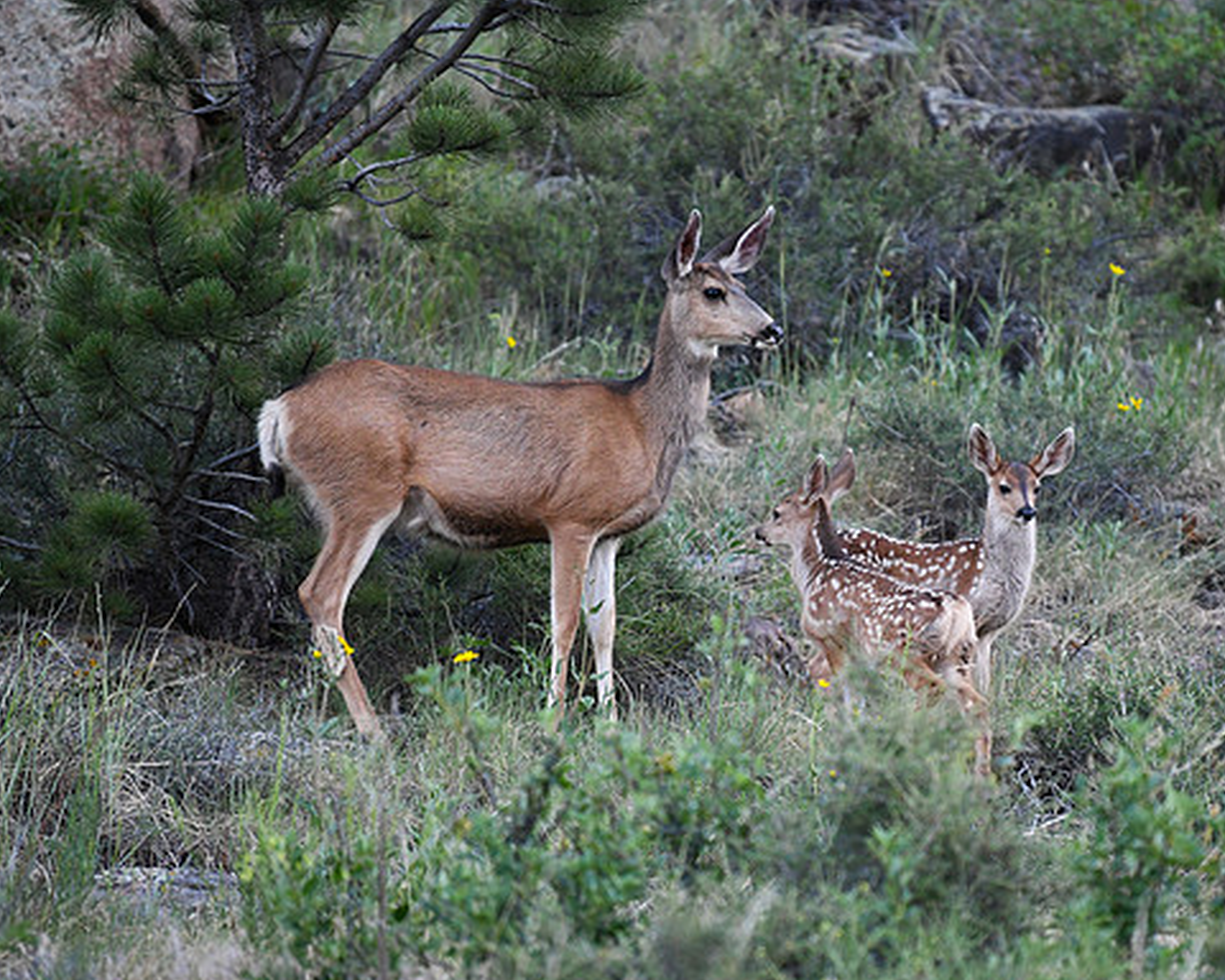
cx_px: 689
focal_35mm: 227
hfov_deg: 8.5
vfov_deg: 6.8
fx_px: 8230
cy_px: 491
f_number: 2.8
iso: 1600
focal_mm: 200
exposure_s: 1/800
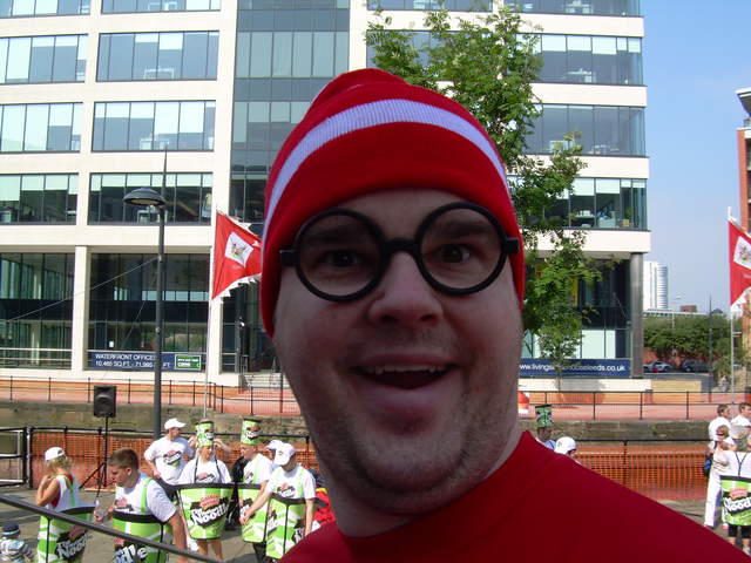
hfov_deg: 49.0
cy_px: 282
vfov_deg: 37.7
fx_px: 824
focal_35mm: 38
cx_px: 376
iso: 50
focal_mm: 6.3
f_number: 4.6
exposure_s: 1/354
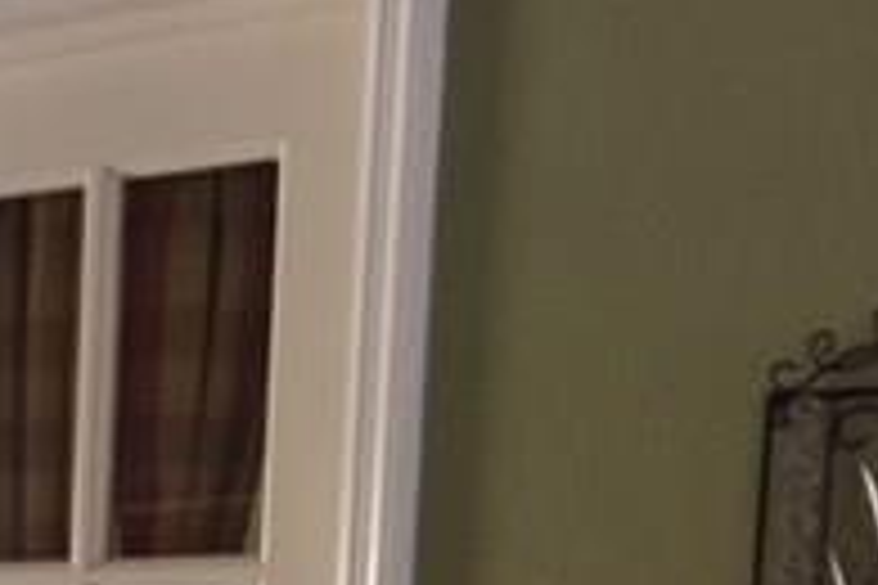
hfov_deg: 19.6
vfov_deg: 12.6
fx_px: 2414
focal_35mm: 99
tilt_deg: -8.3
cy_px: 1066
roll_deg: -2.1
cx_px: -117
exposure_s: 1/24
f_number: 2.2
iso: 250
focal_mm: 4.15
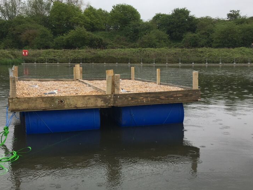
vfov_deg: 35.9
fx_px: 292
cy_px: 86
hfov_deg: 46.7
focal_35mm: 40
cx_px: 110
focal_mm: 4.15
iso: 25
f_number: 2.2
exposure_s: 1/284
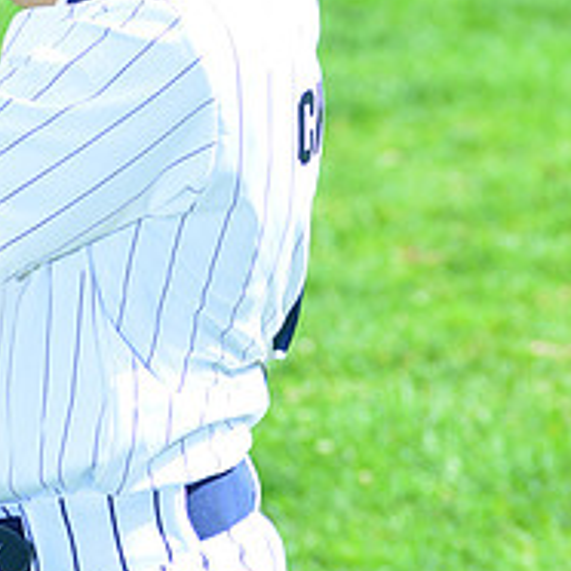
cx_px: 192
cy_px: -166
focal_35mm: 358
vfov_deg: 4.9
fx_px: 6681
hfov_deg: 4.9
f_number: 8
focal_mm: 135
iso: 200
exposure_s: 1/200
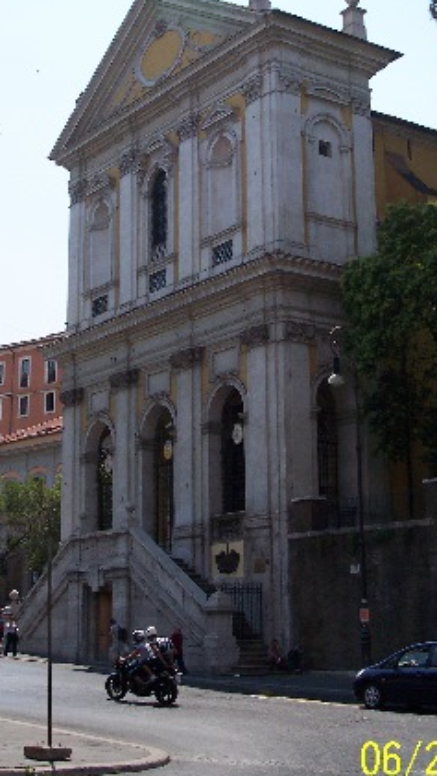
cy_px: 278
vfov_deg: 35.2
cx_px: 246
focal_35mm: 59
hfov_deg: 20.4
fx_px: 1215
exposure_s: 1/700
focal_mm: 8
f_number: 4.8
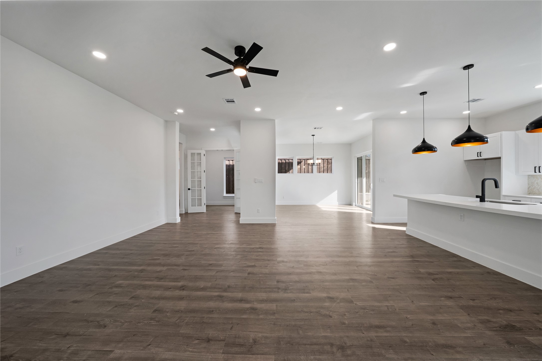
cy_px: 180
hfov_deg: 112.6
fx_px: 181
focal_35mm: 12
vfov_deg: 90.0
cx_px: 271
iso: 500
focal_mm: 12
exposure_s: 1/100
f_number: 9
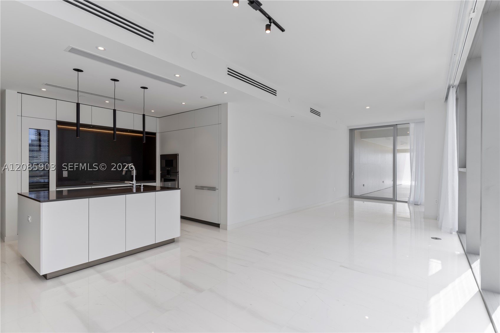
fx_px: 236
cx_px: 250
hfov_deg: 93.3
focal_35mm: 17
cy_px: 166
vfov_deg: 70.4
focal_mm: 17
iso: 100
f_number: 8
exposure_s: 1/25
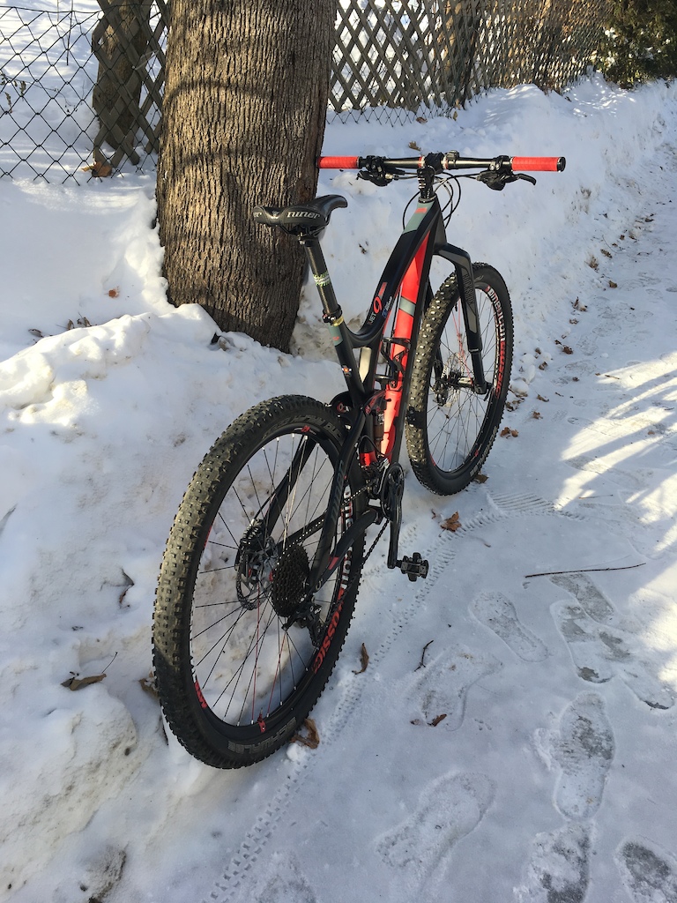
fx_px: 756
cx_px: 338
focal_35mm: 29
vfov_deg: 61.7
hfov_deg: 48.2
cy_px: 452
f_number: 2.2
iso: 25
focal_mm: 4.15
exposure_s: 1/363
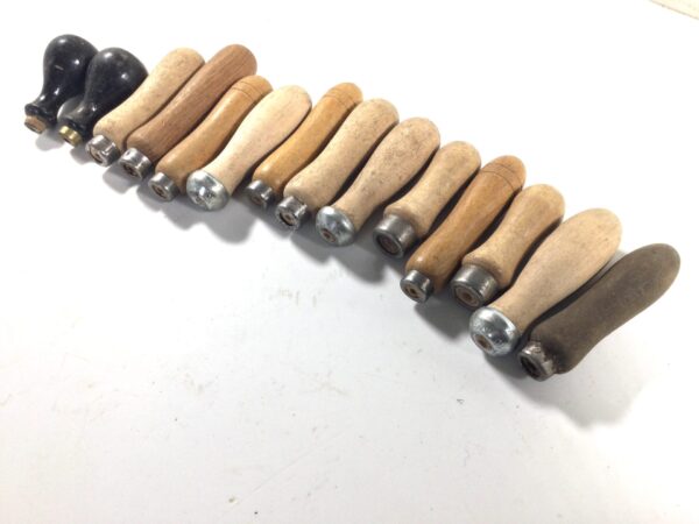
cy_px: 262
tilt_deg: -55.2
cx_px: 350
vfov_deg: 45.4
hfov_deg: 58.4
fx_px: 626
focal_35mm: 31
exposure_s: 1/50
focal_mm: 3.3
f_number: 2.4
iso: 25
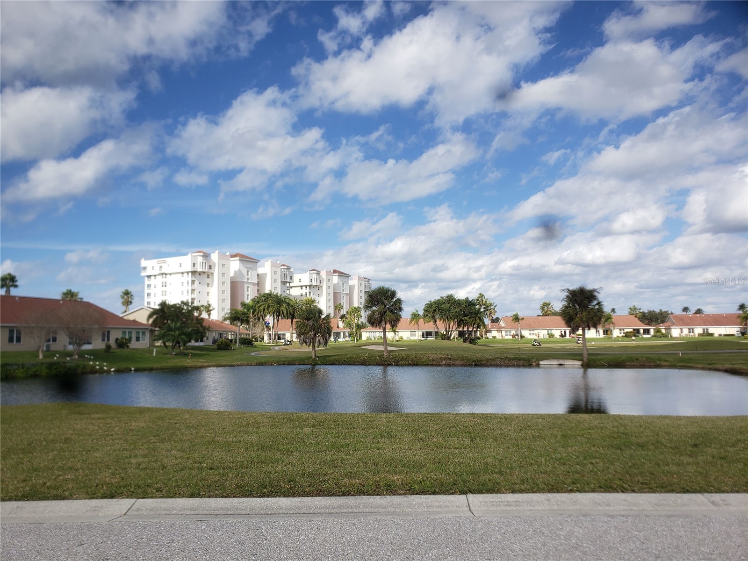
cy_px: 280
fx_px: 562
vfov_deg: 53.1
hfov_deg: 67.3
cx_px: 374
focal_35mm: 26
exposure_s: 1/2176
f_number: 2.4
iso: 50
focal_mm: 4.3
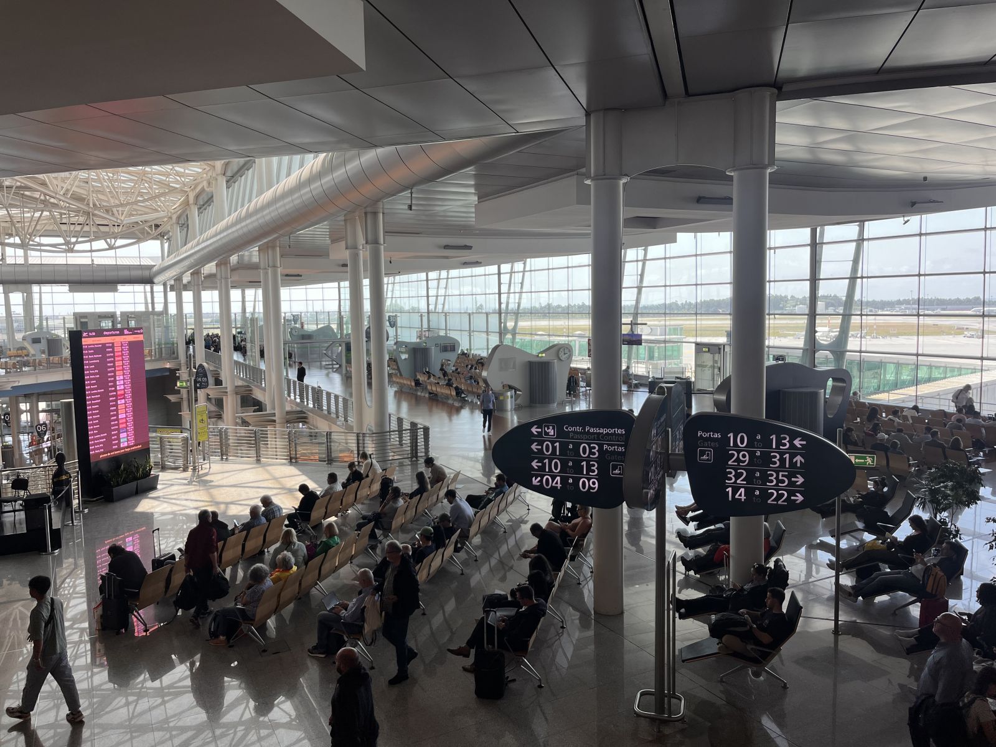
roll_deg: +1.4
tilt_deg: -5.1
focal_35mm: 26
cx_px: 498
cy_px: 374
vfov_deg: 53.1
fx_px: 748
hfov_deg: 67.3
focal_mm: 5.1
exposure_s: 1/378
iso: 50
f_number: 1.6
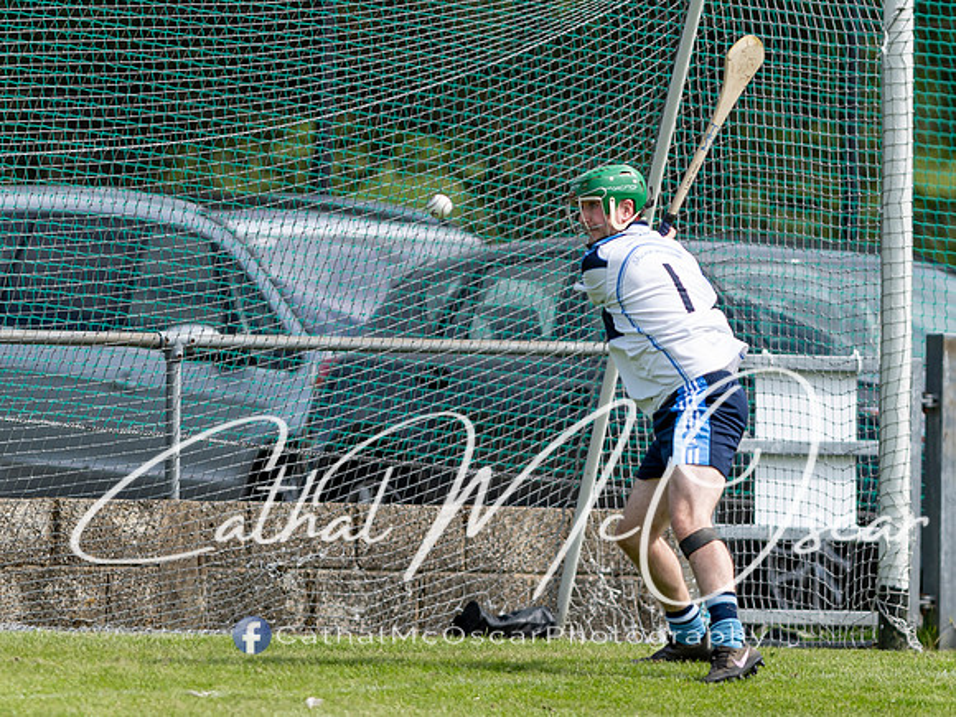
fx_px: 22514
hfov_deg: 2.4
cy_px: 464
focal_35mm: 815
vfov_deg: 1.8
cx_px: 579
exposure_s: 1/1600
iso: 100
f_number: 2.8
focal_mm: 300
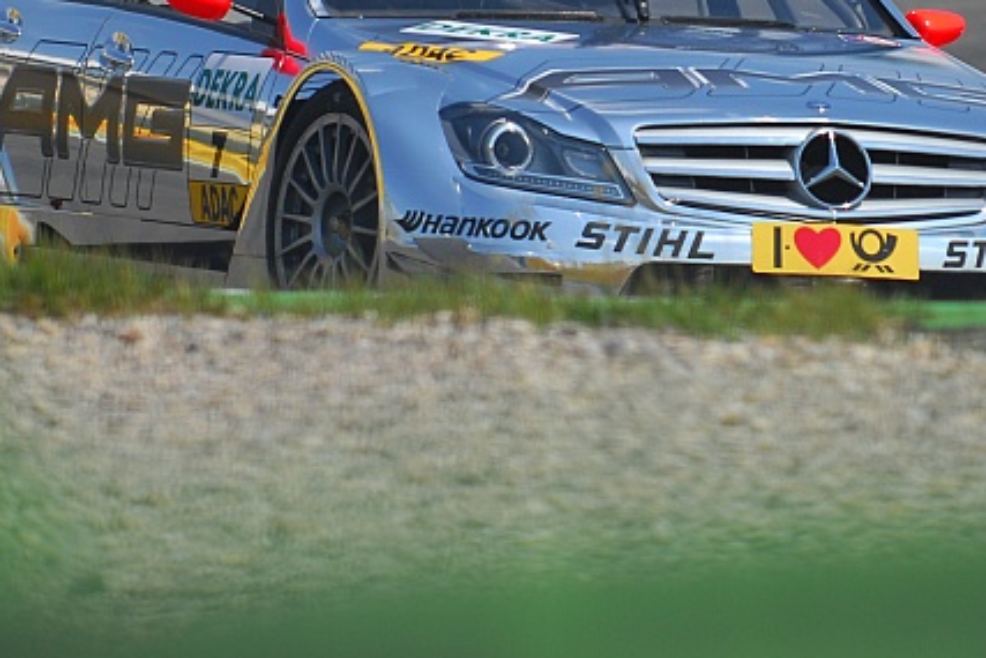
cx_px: 660
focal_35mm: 633
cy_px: 39
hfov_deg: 3.3
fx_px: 17342
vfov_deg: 2.2
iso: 200
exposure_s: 1/3200
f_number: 2.8
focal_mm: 200
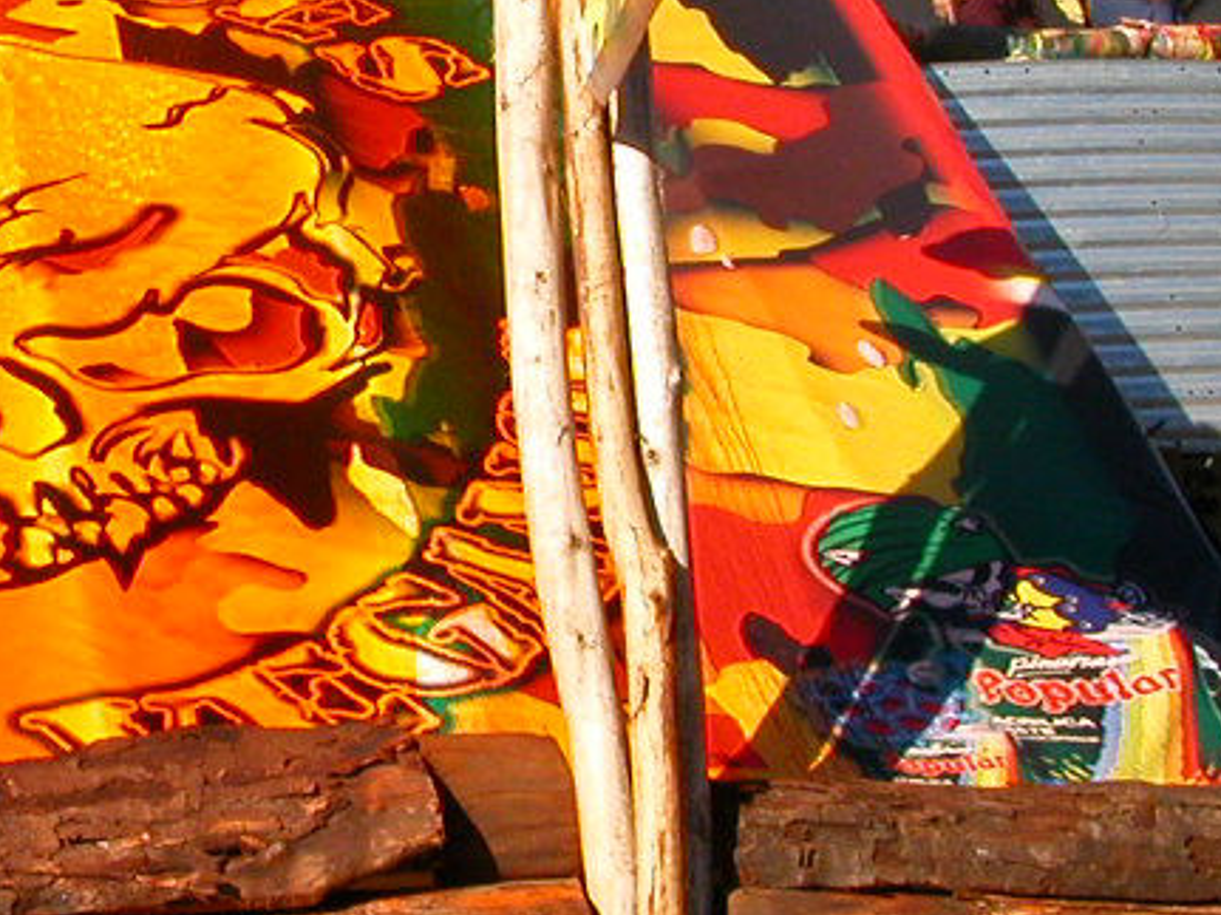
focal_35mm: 88
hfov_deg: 21.8
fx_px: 3103
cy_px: 357
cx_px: 150
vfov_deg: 16.8
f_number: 4.5
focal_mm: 5.6
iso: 100
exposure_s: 1/588
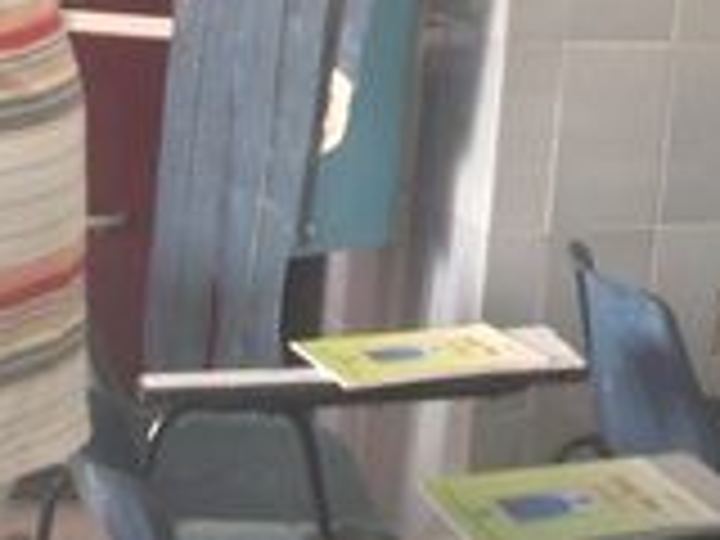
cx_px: 716
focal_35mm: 100
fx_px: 2080
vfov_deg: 14.3
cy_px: -133
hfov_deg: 19.1
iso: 169
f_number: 2.9
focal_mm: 5.7
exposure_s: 1/8
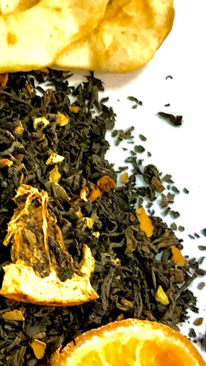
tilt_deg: -67.0
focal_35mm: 102
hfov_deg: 11.4
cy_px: 237
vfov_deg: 20.9
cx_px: -105
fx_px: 990
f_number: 1.8
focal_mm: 3.99
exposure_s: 1/50
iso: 25
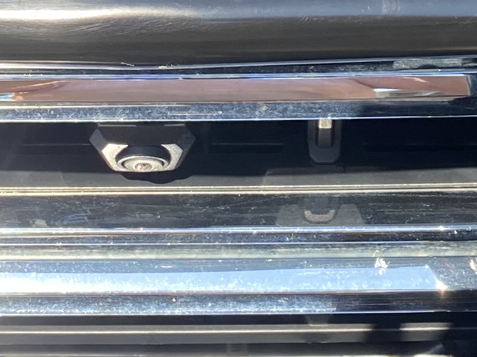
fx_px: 1695
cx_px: 203
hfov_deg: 16.0
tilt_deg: -26.7
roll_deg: +2.0
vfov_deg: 11.8
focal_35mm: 123
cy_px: -71
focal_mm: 4.25
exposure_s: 1/420
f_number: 1.8
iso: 32
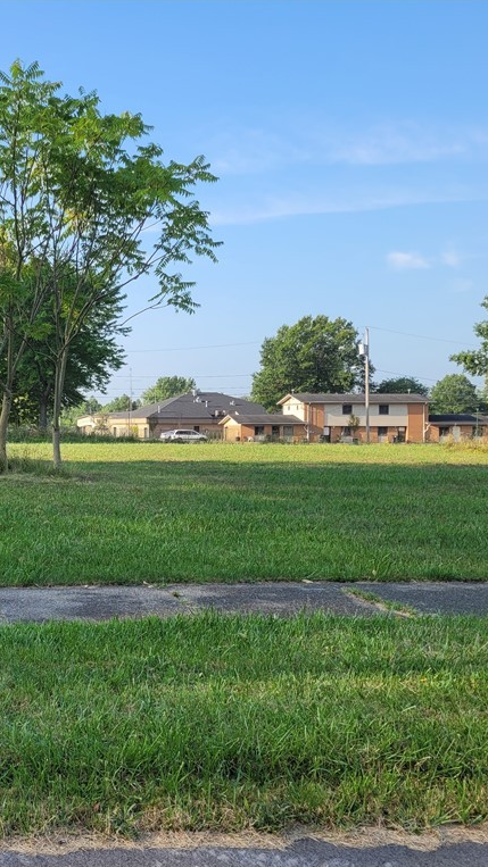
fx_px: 874
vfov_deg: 52.8
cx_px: -38
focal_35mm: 38
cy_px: 434
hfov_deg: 28.5
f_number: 1.8
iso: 40
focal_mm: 5.4
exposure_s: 1/900
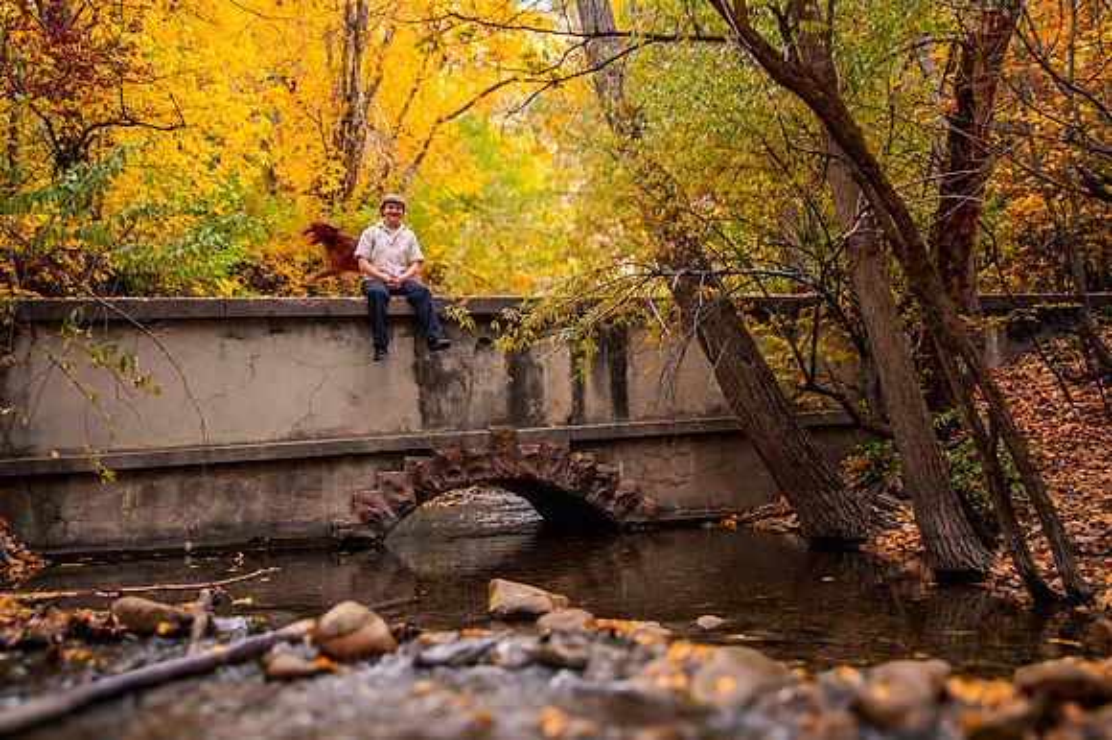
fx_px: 1116
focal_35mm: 36
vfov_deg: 36.6
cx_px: 556
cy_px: 322
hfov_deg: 53.0
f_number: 4
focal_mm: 32
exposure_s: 1/80
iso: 1250
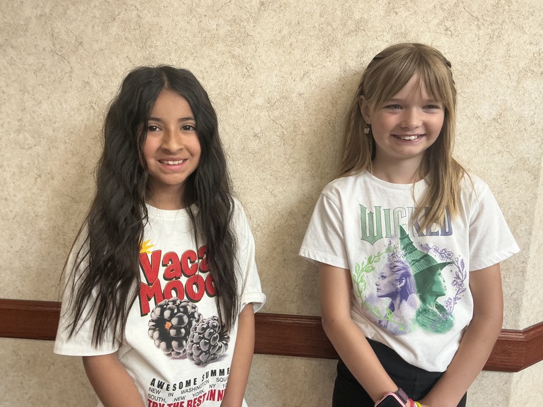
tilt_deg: -11.2
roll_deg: -2.7
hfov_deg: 63.4
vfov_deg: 49.7
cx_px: 272
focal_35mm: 28
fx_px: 439
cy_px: 204
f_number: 1.8
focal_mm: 3
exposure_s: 1/60
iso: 80
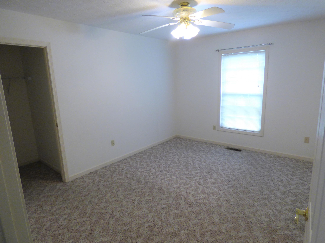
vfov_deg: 63.4
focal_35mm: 21
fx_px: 197
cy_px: 122
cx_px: 162
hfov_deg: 79.0
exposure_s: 1/60
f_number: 2.8
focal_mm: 3.64
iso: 250
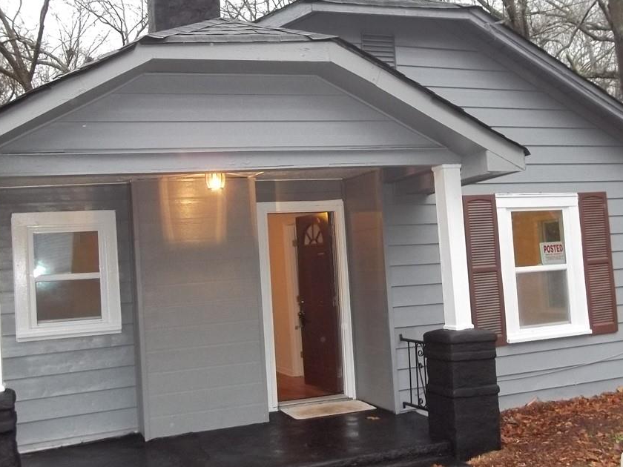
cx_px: 323
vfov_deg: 36.8
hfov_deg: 47.9
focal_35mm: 39
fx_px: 702
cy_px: 248
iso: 250
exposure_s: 1/40
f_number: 2.9
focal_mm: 5.7
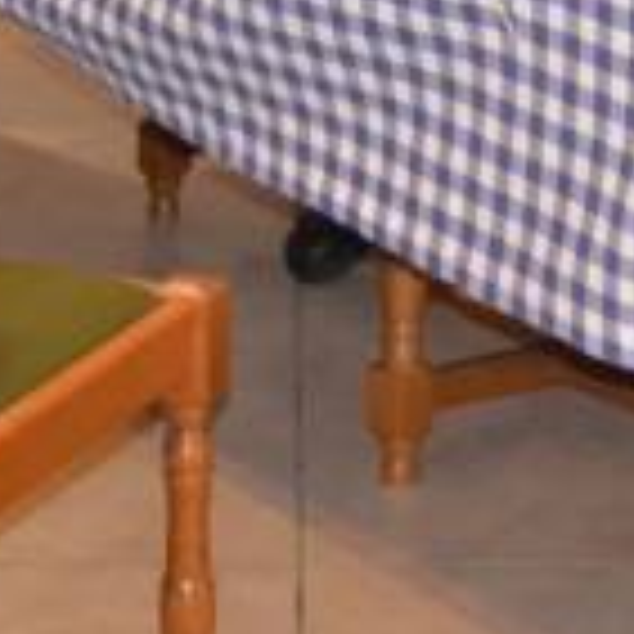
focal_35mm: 174
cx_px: 360
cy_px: -497
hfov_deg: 10.0
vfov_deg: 9.6
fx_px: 3606
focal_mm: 24
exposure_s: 1/60
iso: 3200
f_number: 3.8
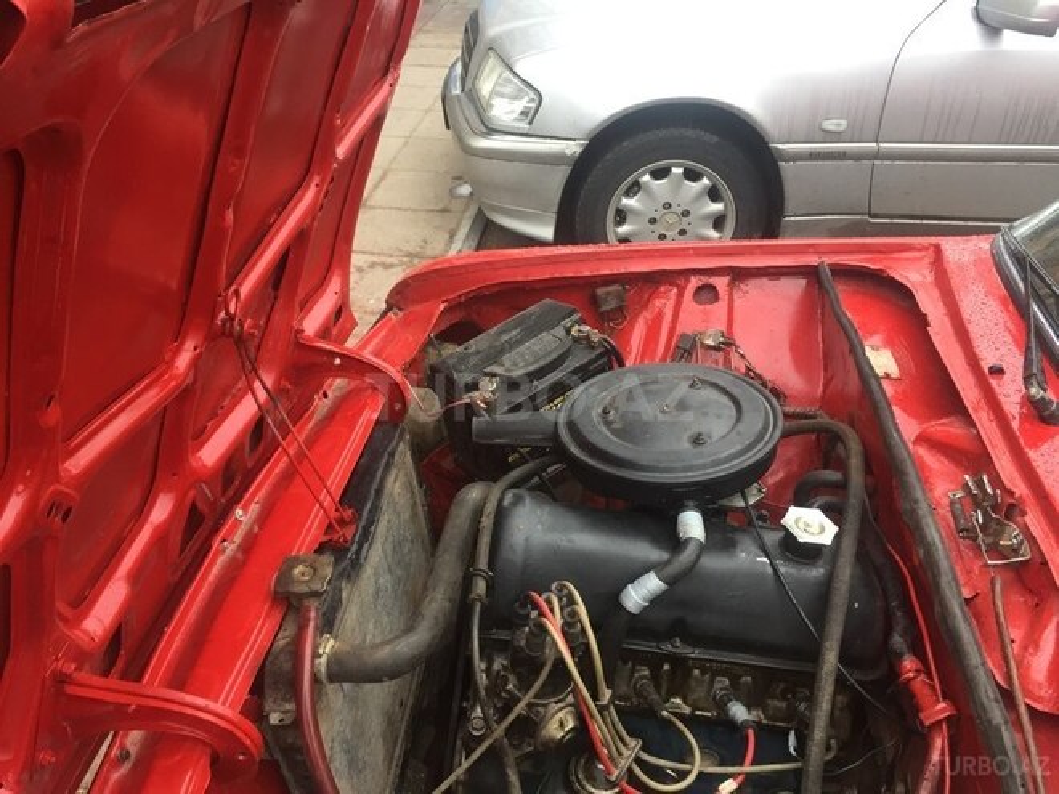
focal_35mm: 29
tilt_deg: -36.0
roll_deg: +0.2
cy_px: 397
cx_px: 530
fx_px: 887
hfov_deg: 61.7
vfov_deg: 48.2
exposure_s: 1/33
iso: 50
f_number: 2.2
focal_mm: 4.15
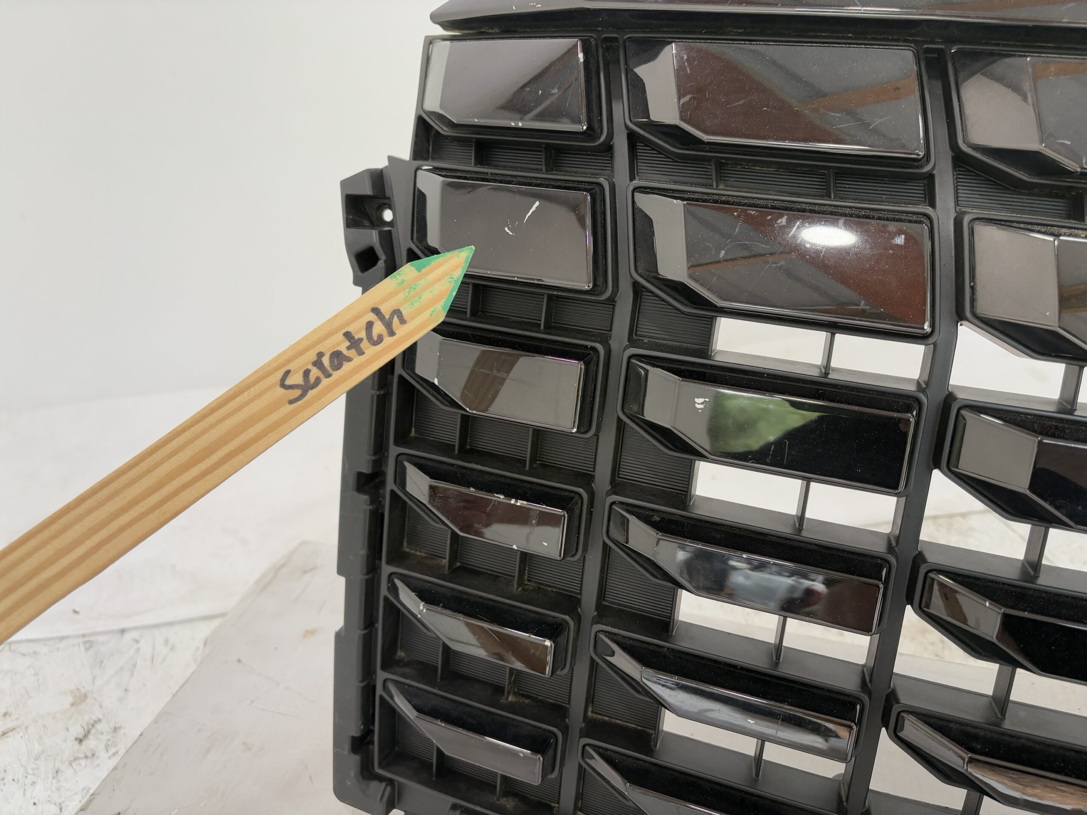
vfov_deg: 53.1
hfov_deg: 67.3
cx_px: 544
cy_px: 408
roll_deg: +0.3
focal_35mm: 26
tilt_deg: -29.1
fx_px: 816
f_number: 1.6
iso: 80
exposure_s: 1/121
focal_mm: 5.96
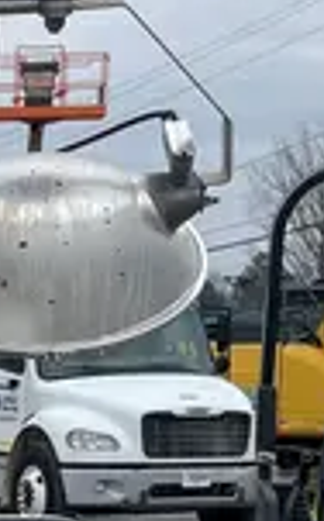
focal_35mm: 134
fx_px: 1899
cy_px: 654
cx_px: -334
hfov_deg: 9.1
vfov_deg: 15.0
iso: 50
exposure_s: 1/1776
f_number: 1.6
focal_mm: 5.1
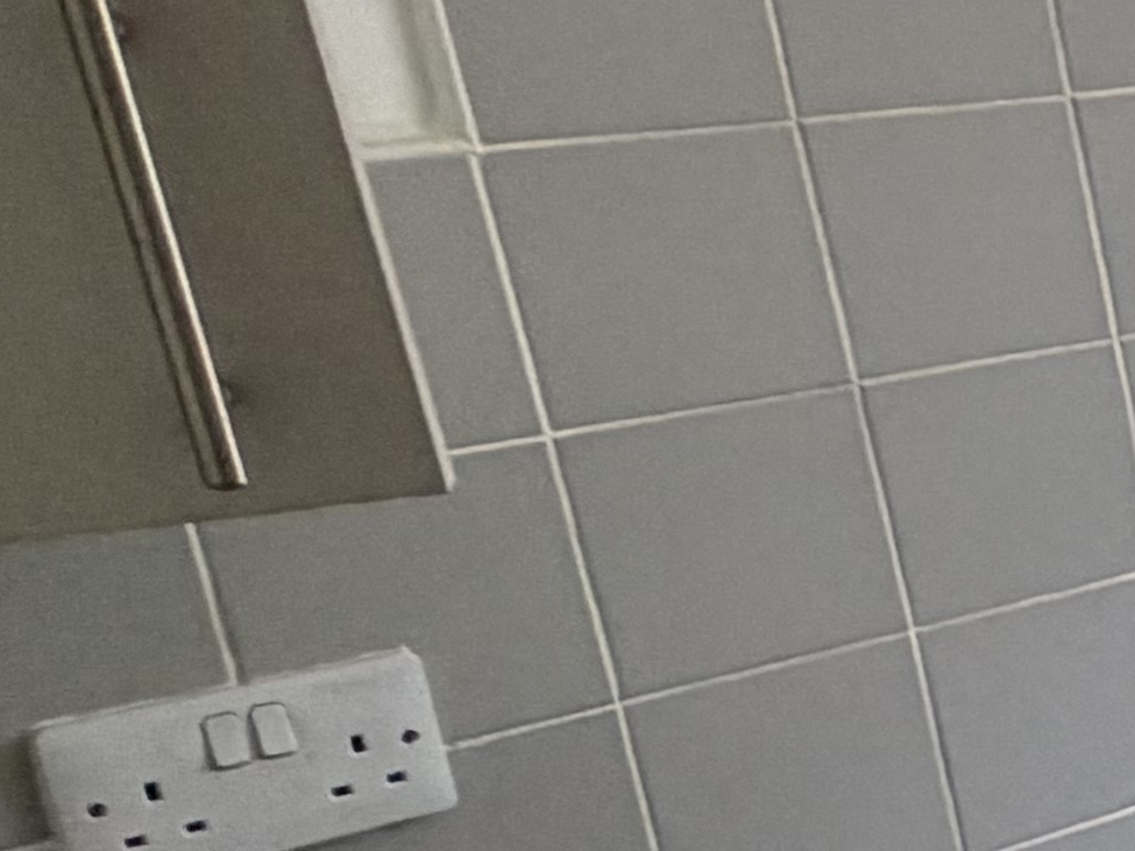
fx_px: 2688
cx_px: 2828
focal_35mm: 82
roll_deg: +0.3
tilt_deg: -16.7
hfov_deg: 14.3
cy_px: 644
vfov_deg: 17.9
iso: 200
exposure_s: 1/121
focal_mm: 2.22
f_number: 2.2
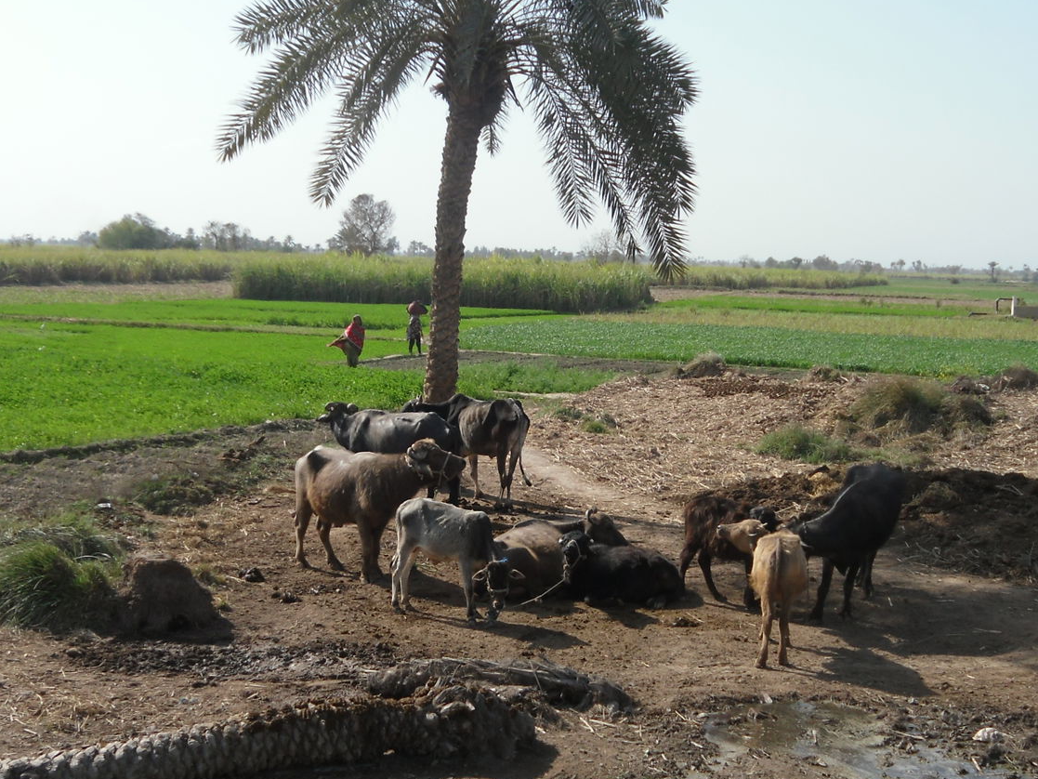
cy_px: 451
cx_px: 504
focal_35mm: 55
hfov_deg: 34.9
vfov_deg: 26.5
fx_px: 1649
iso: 64
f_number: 3.5
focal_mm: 5.8
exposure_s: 1/500
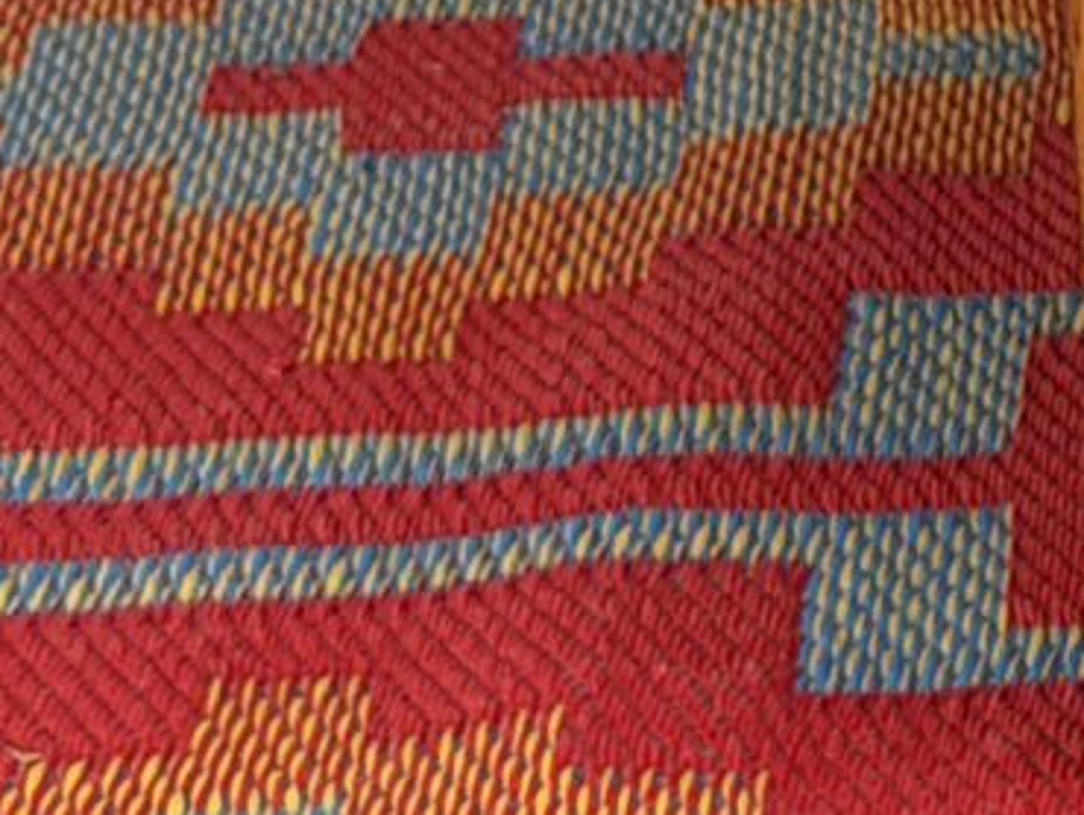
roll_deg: +1.3
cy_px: -1472
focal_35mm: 332
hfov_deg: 5.7
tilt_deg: -5.8
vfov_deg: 4.3
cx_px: 2719
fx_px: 10403
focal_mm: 6.76
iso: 64
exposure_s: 1/171
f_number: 1.78
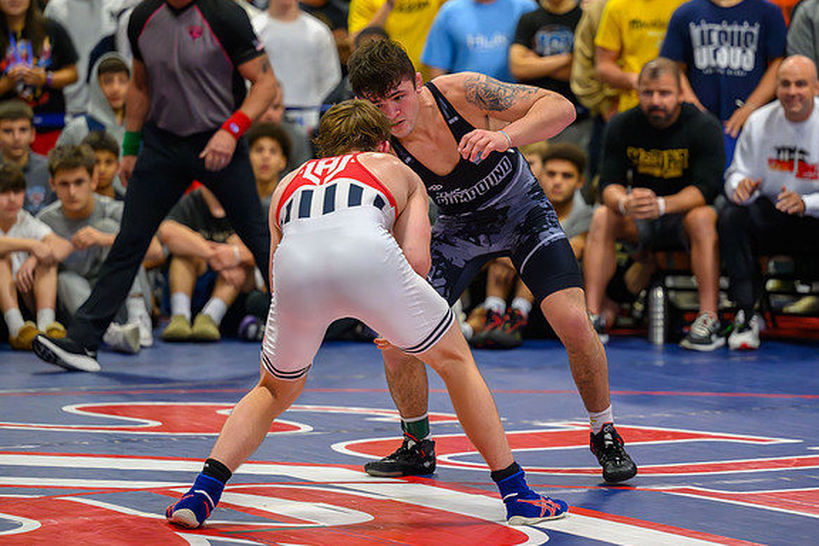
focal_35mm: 192
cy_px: 206
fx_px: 4368
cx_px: 438
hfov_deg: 10.7
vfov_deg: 7.2
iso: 11400
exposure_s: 1/800
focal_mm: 150
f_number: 2.8
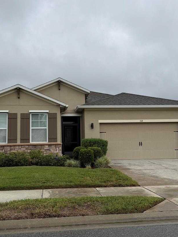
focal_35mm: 35
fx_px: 240
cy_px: 117
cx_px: 82
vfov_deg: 52.6
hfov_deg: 40.7
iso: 80
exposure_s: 1/3145
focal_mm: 6.76
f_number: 1.78
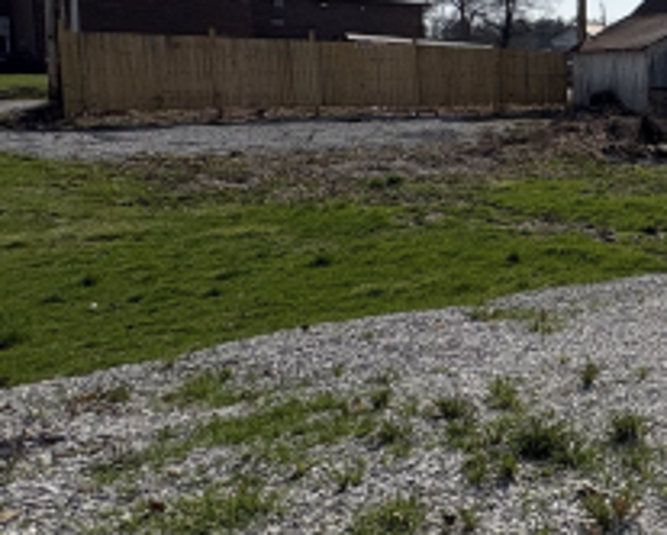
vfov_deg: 33.9
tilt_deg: -7.7
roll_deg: -1.7
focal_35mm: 44
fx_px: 869
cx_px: 936
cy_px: 180
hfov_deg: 29.9
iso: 50
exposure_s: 1/3247
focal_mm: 2.22
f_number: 2.2
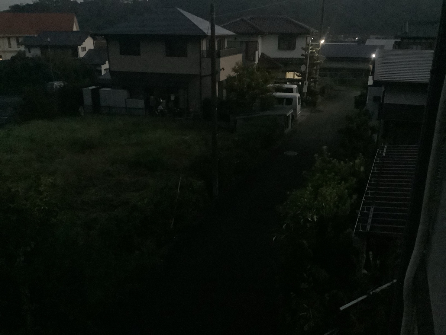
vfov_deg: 45.4
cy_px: 168
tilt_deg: -18.3
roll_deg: -0.9
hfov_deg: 58.4
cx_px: 223
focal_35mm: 31
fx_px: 399
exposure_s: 1/17
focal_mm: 3.3
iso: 800
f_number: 2.4
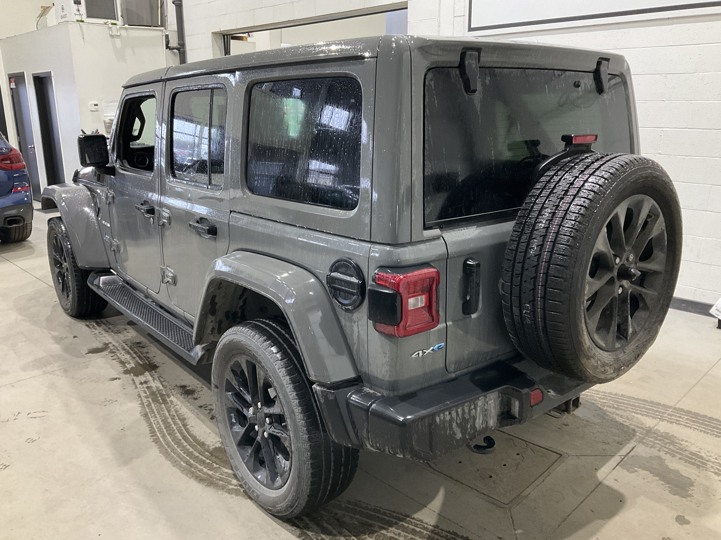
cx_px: 360
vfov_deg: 48.2
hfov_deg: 61.7
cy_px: 270
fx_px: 604
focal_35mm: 29
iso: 200
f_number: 1.8
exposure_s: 1/60
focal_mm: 3
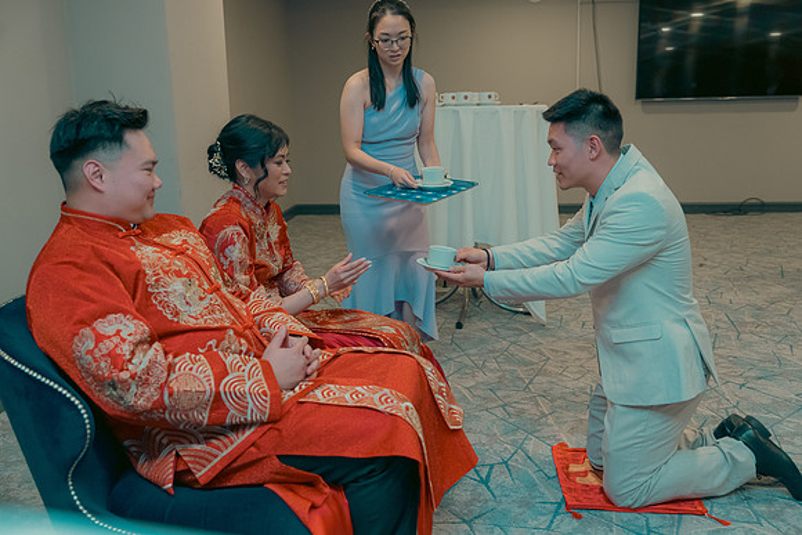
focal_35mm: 34
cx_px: 401
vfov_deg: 38.9
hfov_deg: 55.8
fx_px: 758
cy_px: 268
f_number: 3.5
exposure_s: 1/160
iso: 2500
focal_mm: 34
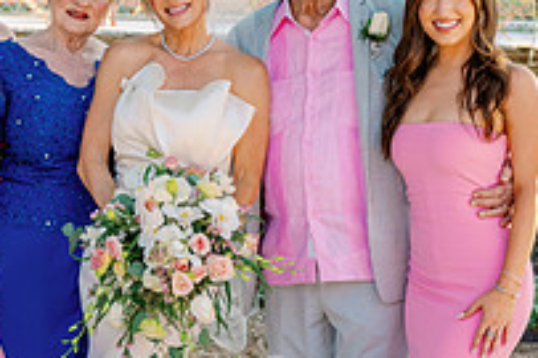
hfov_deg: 17.0
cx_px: 138
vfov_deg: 11.4
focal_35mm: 120
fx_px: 1792
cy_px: 206
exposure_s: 1/320
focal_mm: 42
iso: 500
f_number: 3.5
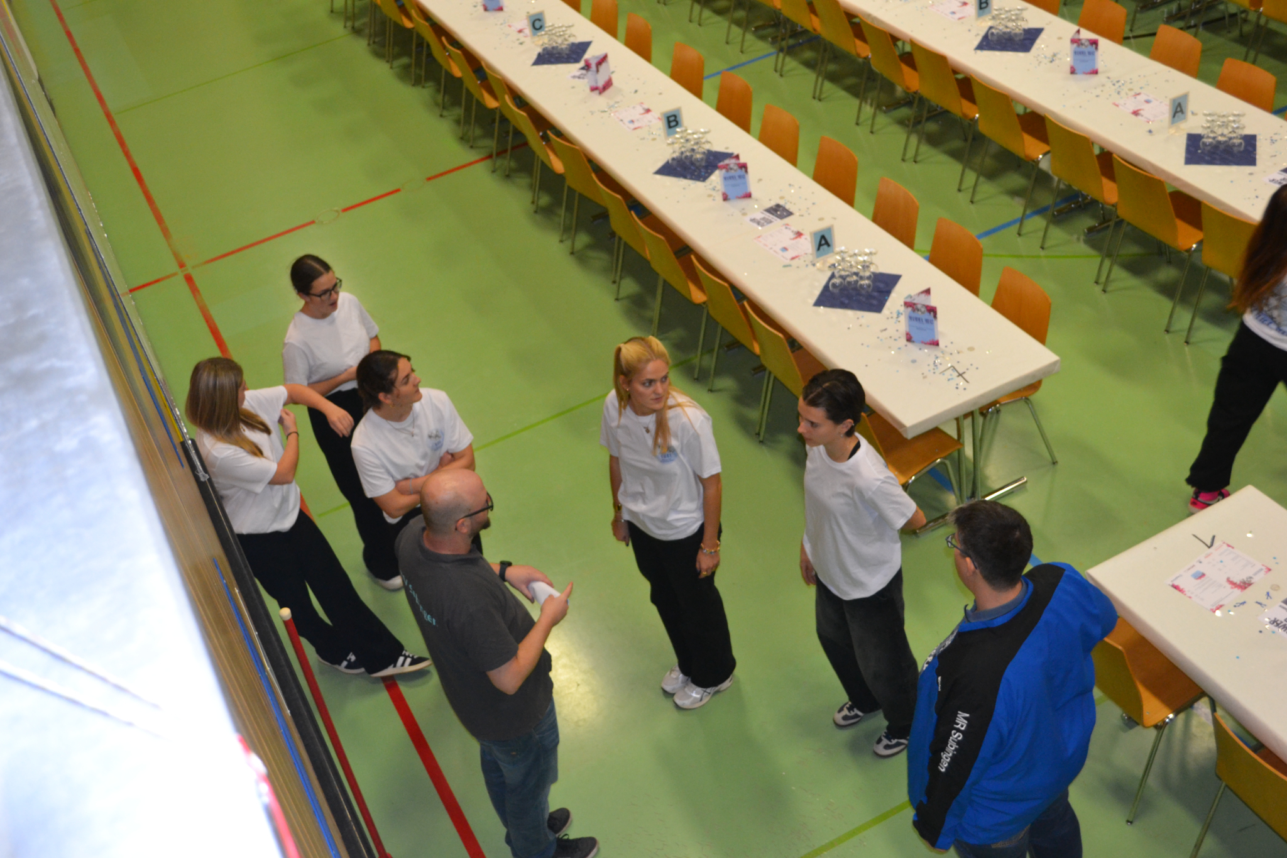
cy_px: 429
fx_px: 1501
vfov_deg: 31.9
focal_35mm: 42
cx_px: 644
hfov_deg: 46.4
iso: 1250
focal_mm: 28
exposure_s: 1/60
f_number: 4.5
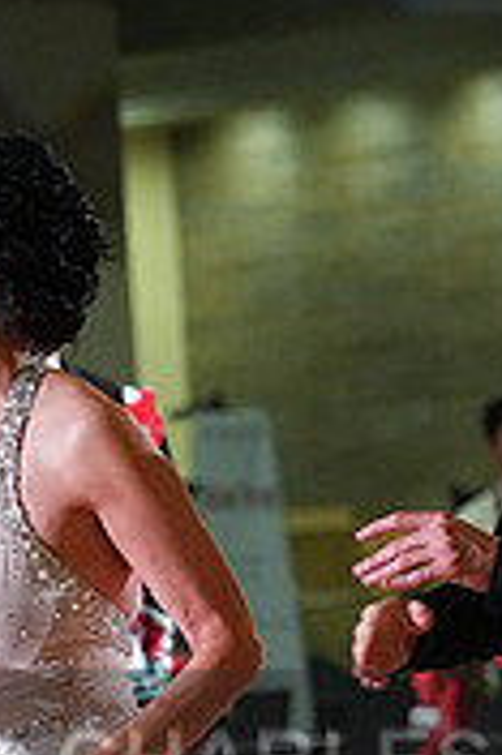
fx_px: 10646
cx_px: 324
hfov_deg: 2.7
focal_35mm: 508
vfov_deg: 4.1
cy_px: 815
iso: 8000
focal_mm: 154
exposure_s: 1/400
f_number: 5.6
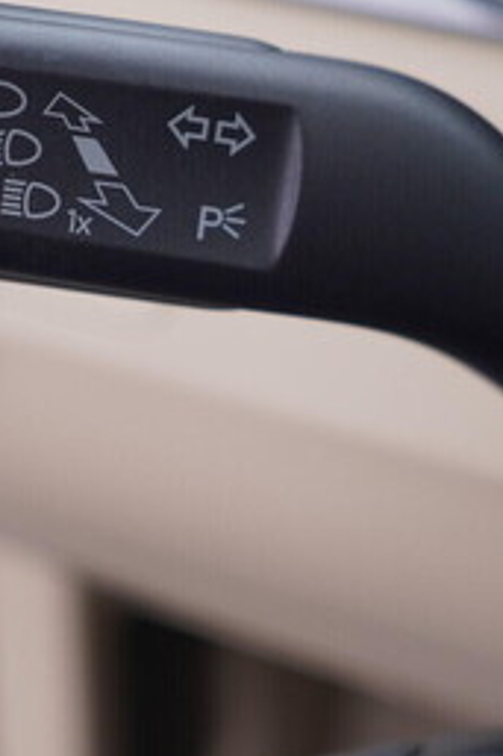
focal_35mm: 77
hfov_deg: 17.5
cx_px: 406
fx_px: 1616
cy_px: 272
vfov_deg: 26.2
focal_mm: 24
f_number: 2.8
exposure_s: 1/40
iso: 125
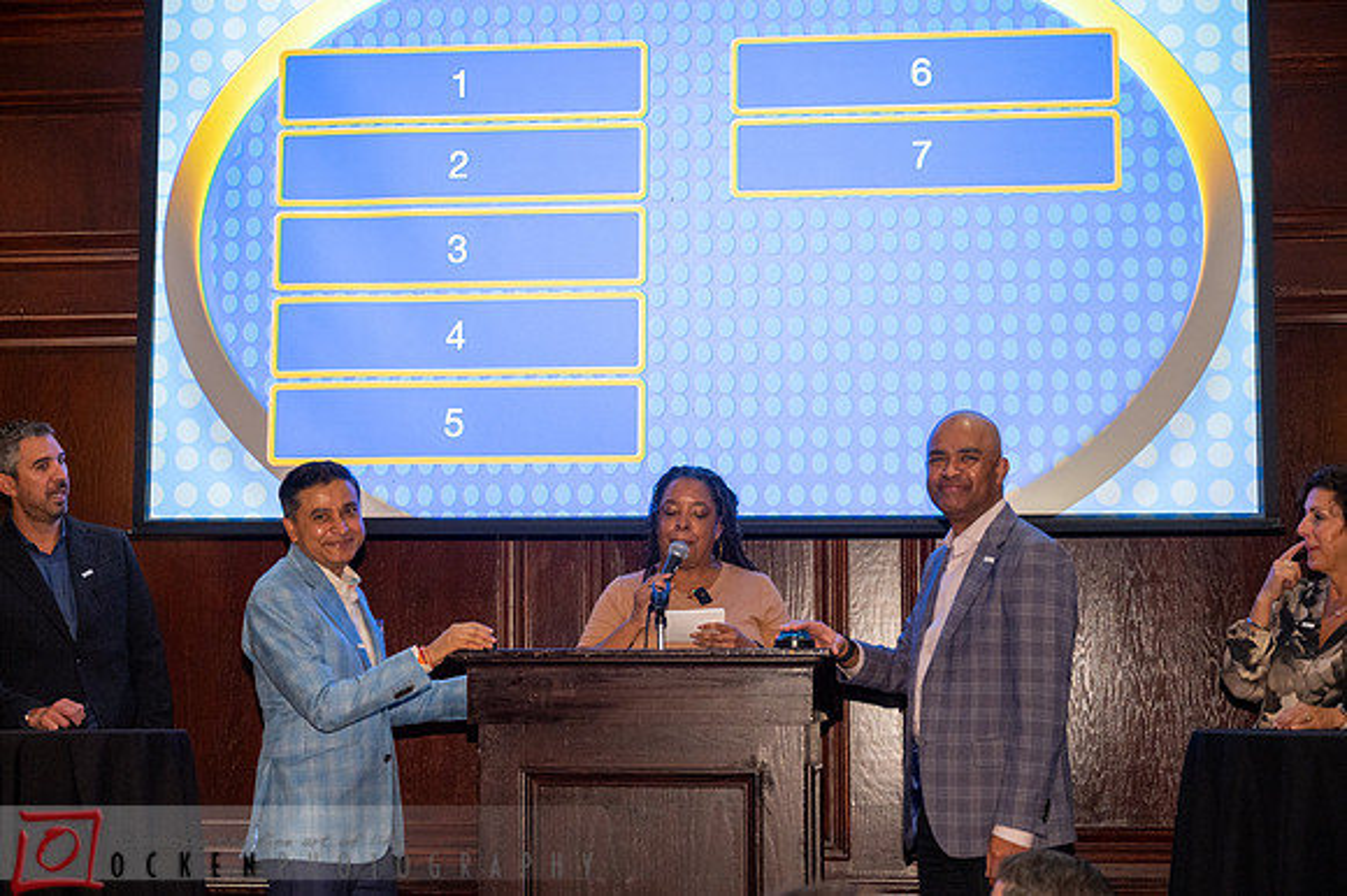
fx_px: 2236
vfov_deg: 22.7
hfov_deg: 33.5
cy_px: 462
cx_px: 655
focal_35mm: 60
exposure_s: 1/80
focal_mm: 58
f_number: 4
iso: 2500
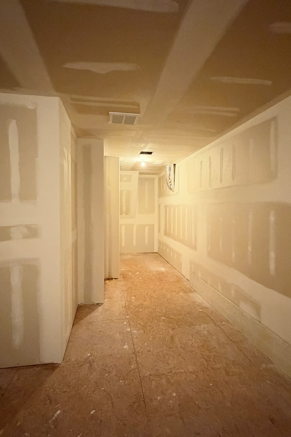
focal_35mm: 20
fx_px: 242
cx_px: 148
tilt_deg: -2.0
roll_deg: -0.2
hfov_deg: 61.9
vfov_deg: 84.0
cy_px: 214
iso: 1250
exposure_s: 1/60
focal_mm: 2.22
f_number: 2.2
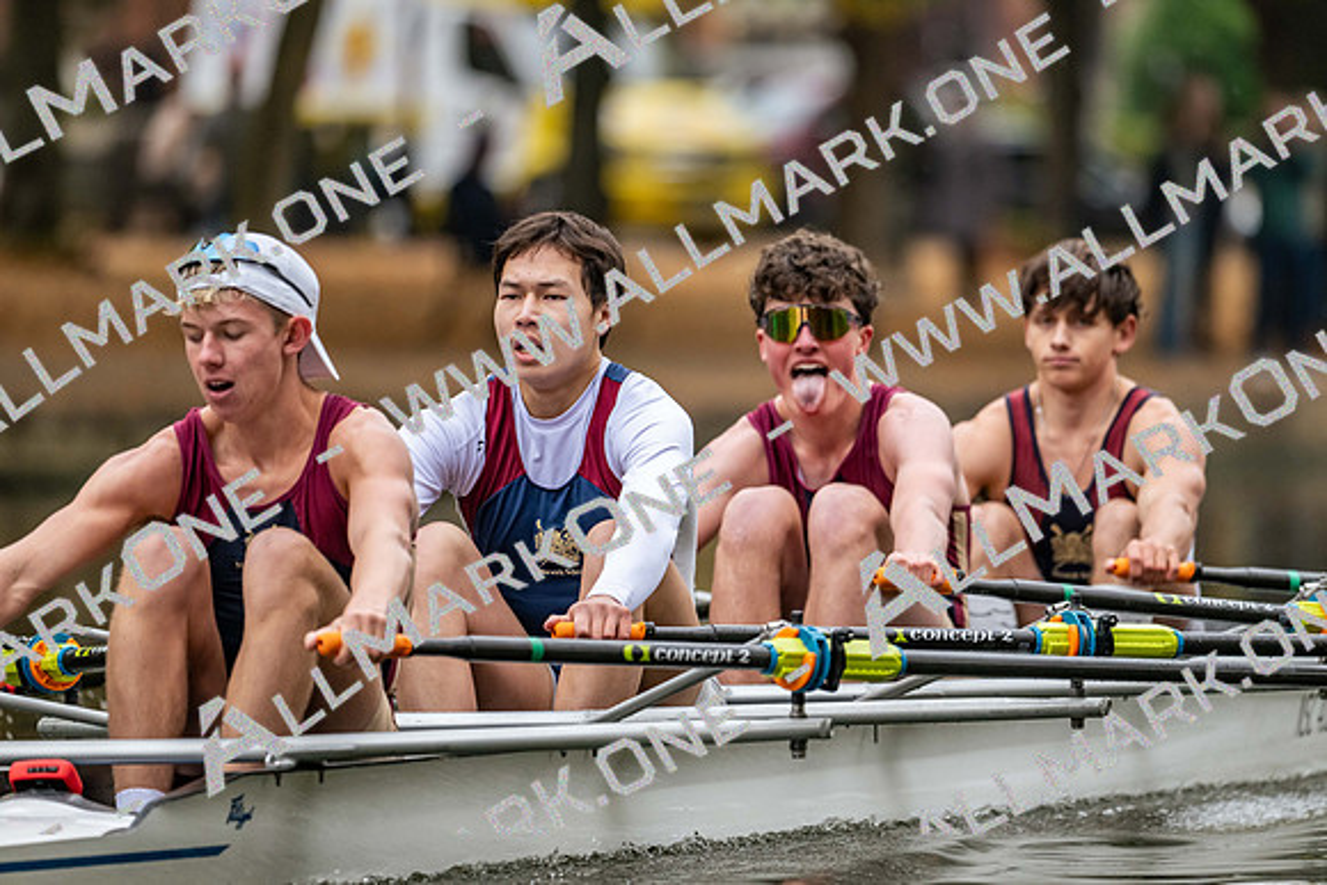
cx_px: 664
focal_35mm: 400
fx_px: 14747
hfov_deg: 5.2
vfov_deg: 3.4
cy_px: 442
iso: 2200
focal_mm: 400
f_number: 4.5
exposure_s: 1/2500
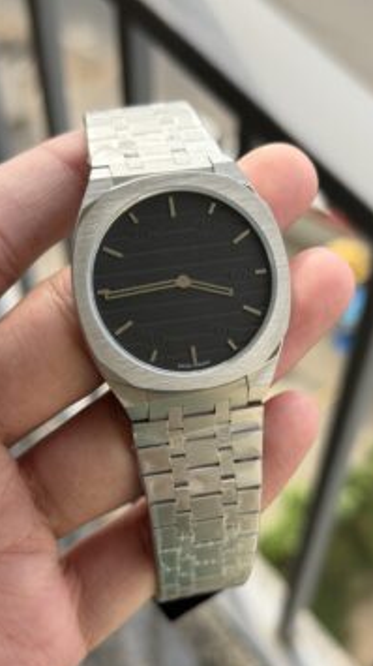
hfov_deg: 20.3
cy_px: 373
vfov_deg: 35.4
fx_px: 1040
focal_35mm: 59
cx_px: 180
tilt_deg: -59.5
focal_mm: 6.76
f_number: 1.78
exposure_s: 1/1330
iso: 80
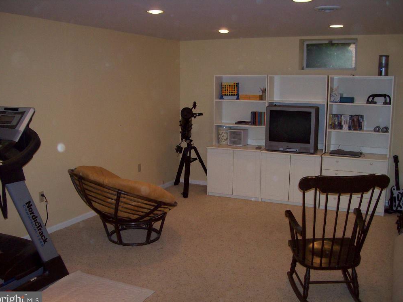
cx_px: 199
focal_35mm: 37
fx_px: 431
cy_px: 153
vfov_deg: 38.7
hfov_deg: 50.1
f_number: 2.7
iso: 80
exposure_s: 1/64
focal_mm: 6
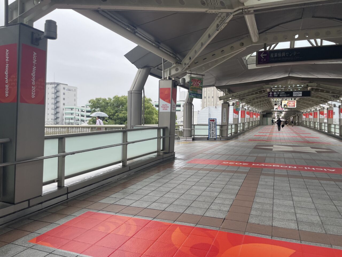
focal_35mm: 26
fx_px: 257
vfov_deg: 53.1
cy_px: 128
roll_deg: +0.8
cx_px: 171
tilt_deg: -1.9
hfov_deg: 67.3
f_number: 1.6
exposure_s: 1/246
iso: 32
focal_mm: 4.2
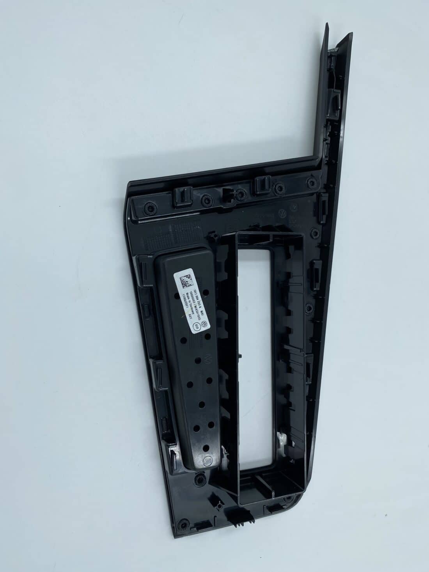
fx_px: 430
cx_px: 214
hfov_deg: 53.1
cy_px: 286
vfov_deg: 67.3
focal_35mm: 26
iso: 32
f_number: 1.8
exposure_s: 1/685
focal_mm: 4.25
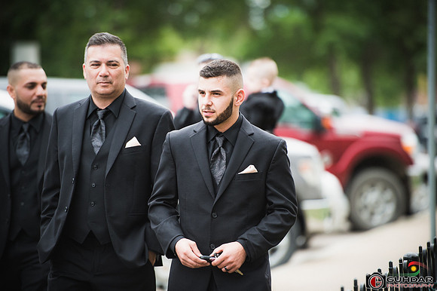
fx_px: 2426
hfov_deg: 10.3
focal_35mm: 200
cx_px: 218
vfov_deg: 6.9
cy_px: 146
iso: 2500
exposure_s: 1/8000
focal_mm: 200
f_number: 2.8
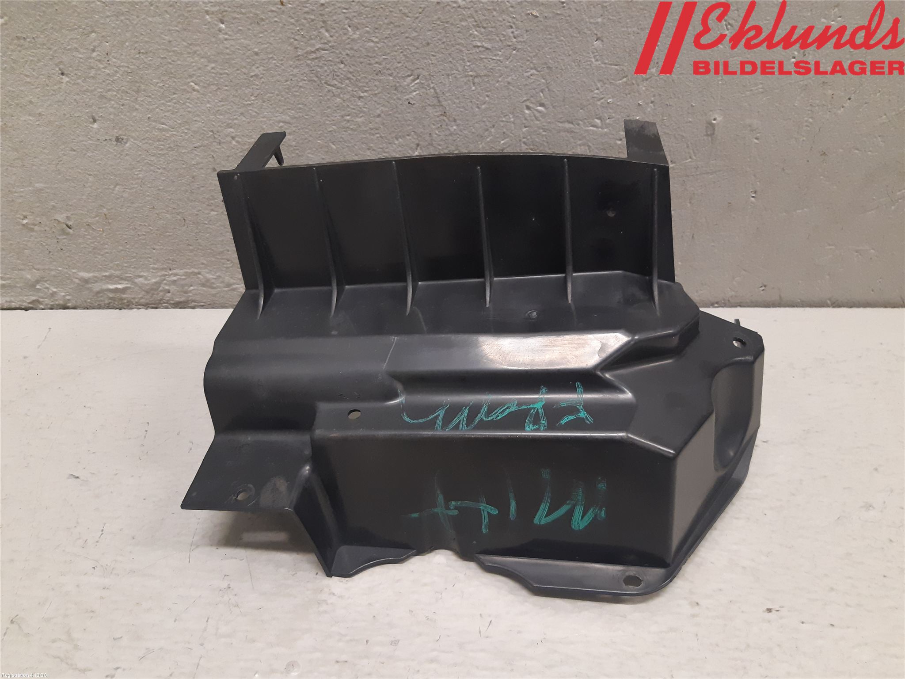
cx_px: 452
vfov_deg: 53.1
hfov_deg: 67.3
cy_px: 340
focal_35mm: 26
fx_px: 680
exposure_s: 1/50
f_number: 1.7
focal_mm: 3.93
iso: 200
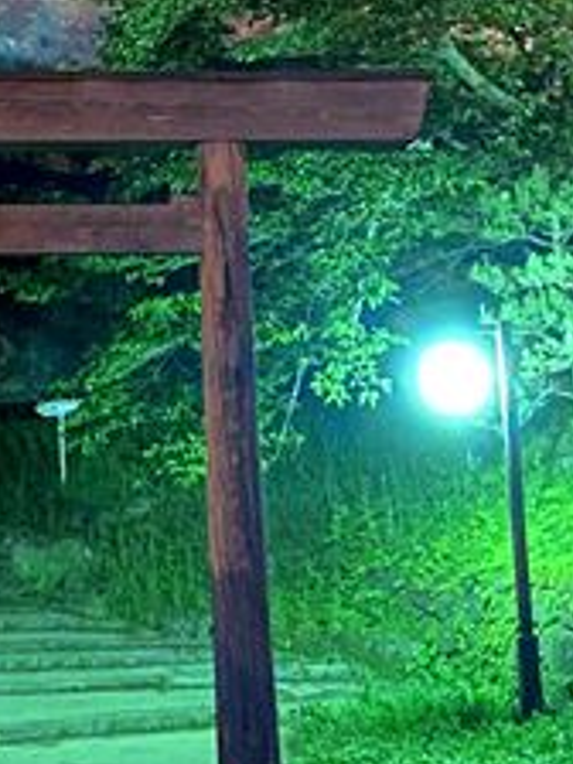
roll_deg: +1.1
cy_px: 102
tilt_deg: +10.4
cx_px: 38
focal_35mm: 119
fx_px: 2626
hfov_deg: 12.3
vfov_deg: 16.4
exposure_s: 1/4
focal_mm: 4.25
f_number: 1.8
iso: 800
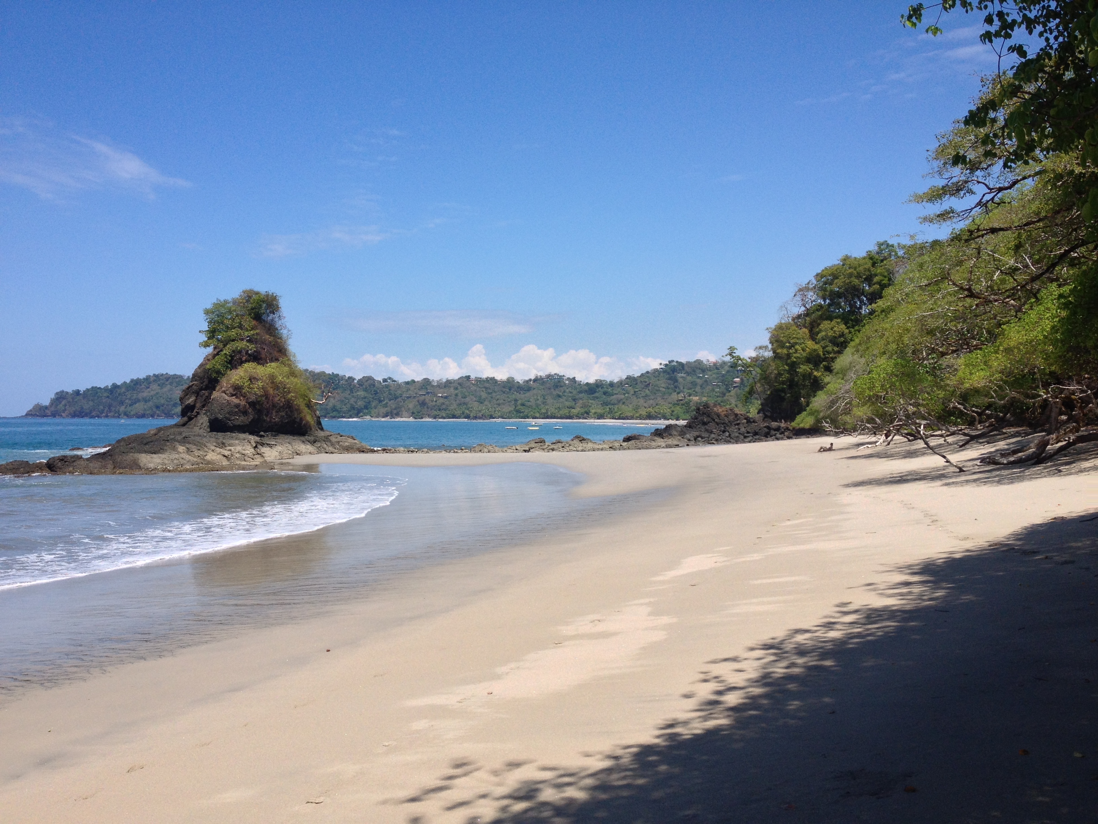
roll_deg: +0.0
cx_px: 549
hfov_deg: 52.6
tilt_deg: -2.3
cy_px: 412
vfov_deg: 40.7
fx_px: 1110
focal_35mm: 35
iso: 50
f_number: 2.4
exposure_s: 1/1972
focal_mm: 4.28
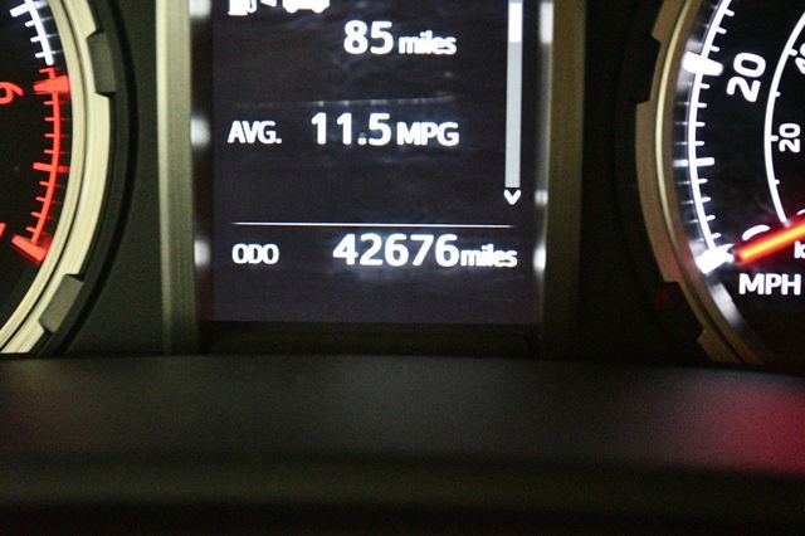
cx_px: 402
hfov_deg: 30.1
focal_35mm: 67
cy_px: 268
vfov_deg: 20.3
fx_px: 1497
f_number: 5.3
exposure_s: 1/20
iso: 12800
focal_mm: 45
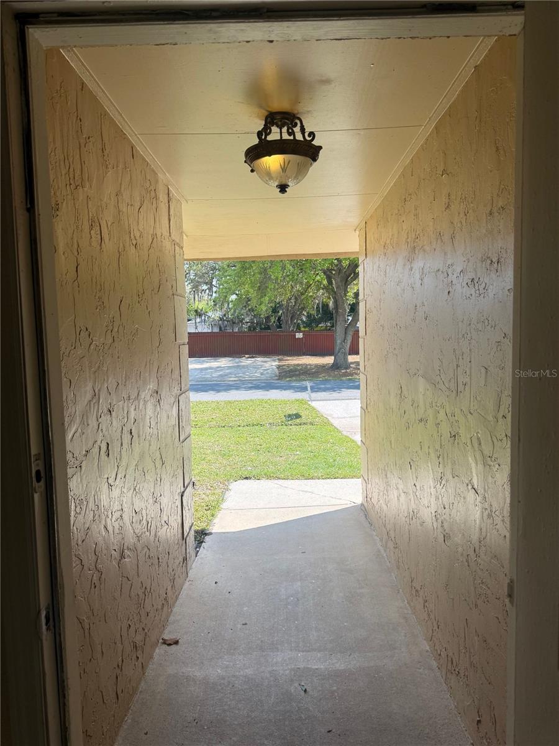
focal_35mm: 24
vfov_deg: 71.6
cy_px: 373
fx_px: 517
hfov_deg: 56.8
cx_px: 280
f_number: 1.78
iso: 80
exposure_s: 1/1091
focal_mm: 6.76
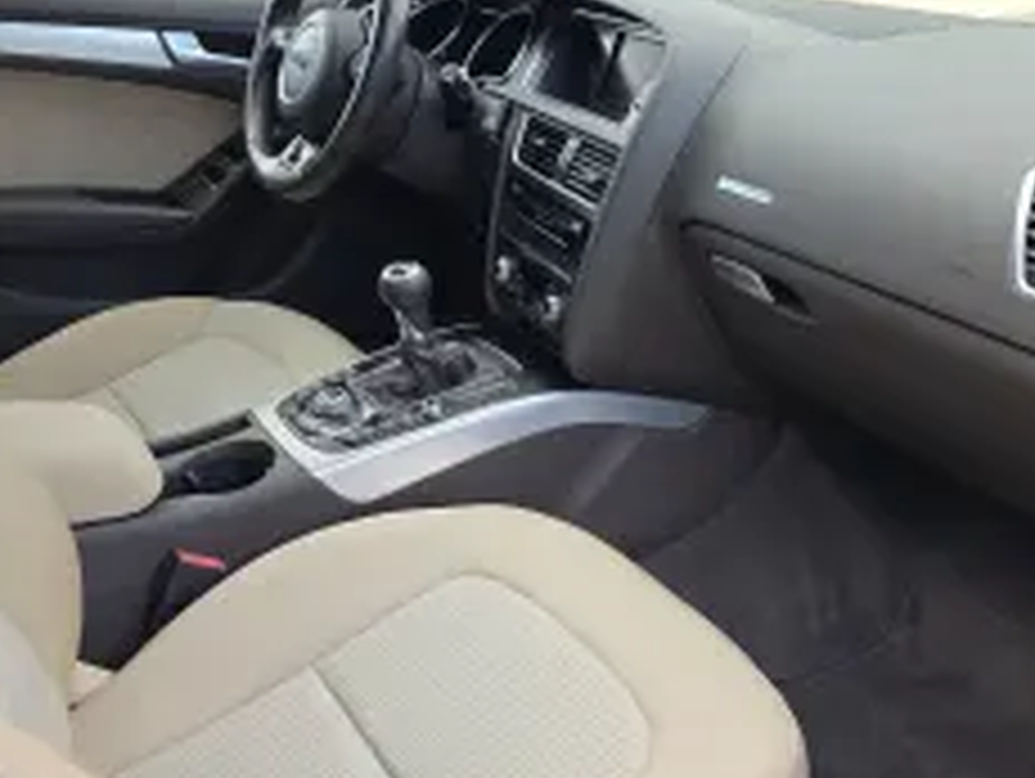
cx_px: 626
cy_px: 454
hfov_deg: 50.9
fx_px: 1078
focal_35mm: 36
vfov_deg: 39.6
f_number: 1.7
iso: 50
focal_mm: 6.25
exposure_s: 1/180
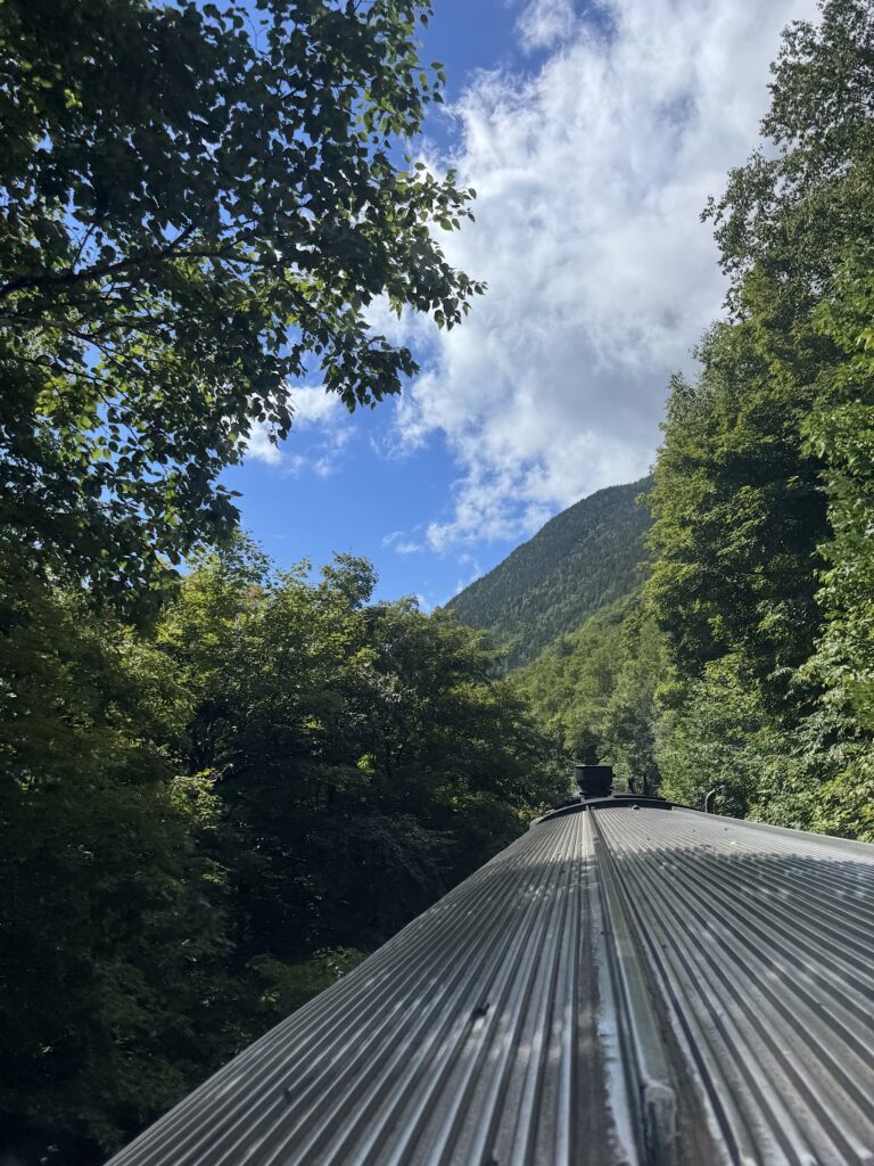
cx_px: 437
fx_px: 808
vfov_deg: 71.6
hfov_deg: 56.8
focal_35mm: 24
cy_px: 583
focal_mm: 6.76
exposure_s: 1/345
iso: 80
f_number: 1.78
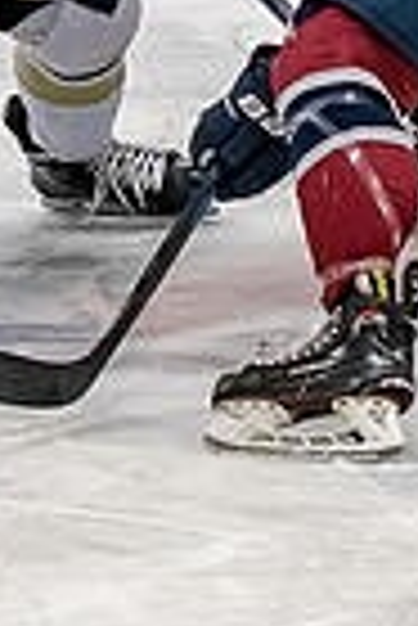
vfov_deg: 3.0
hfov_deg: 2.0
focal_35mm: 691
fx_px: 12004
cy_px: -359
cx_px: 397
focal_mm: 75
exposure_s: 1/800
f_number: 4
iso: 3200
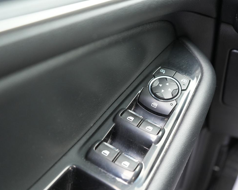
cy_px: 100
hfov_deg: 43.5
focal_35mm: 42
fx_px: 296
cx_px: 148
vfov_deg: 35.7
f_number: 4
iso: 2500
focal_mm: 34
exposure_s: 1/160
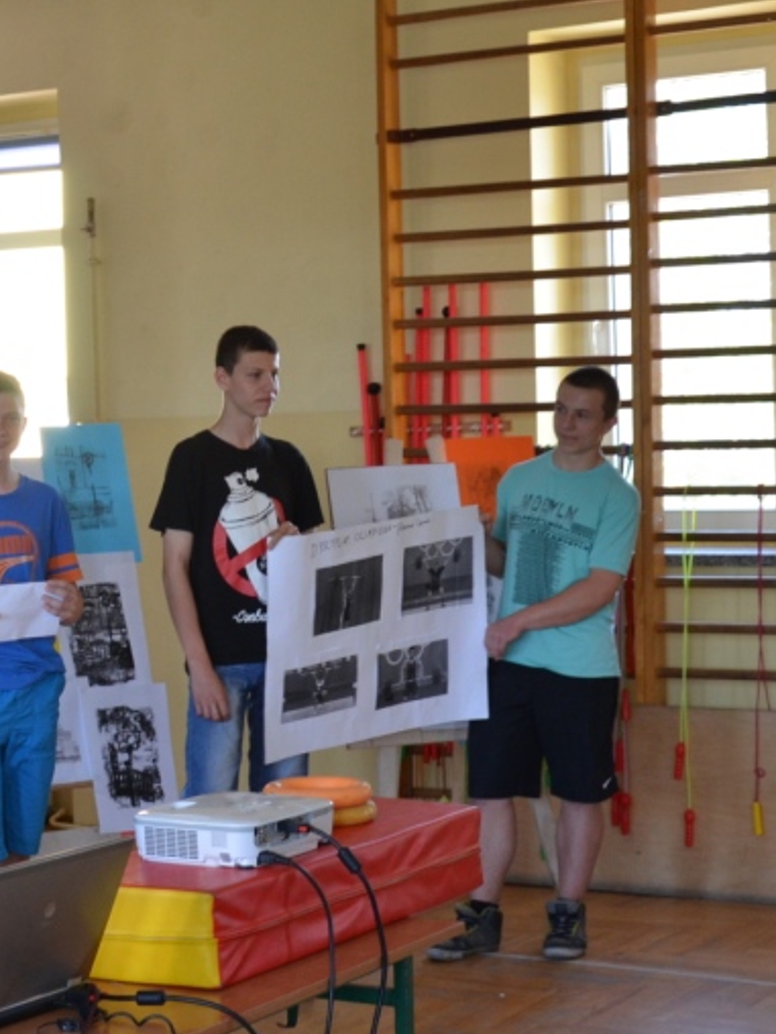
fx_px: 2600
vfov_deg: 22.5
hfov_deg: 16.4
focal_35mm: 87
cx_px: -98
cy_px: 543
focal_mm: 30
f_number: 4.2
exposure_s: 1/60
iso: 720
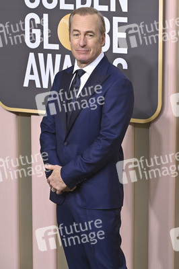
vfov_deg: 17.7
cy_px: 134
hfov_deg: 11.8
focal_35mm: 116
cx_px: 90
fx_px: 867
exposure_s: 1/500
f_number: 8
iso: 800
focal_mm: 116
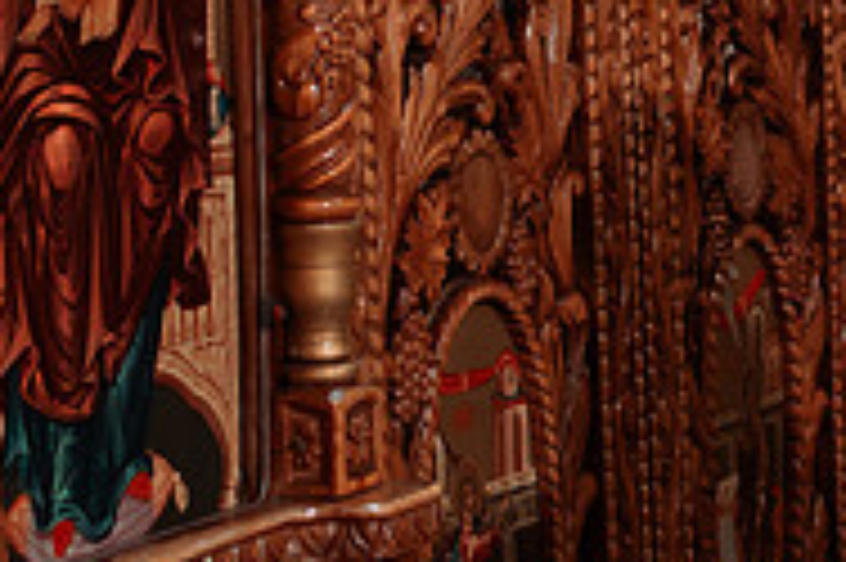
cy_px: 107
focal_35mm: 138
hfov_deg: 14.0
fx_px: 3240
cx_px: 1243
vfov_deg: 9.9
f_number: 2.8
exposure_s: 1/250
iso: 1600
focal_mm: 35
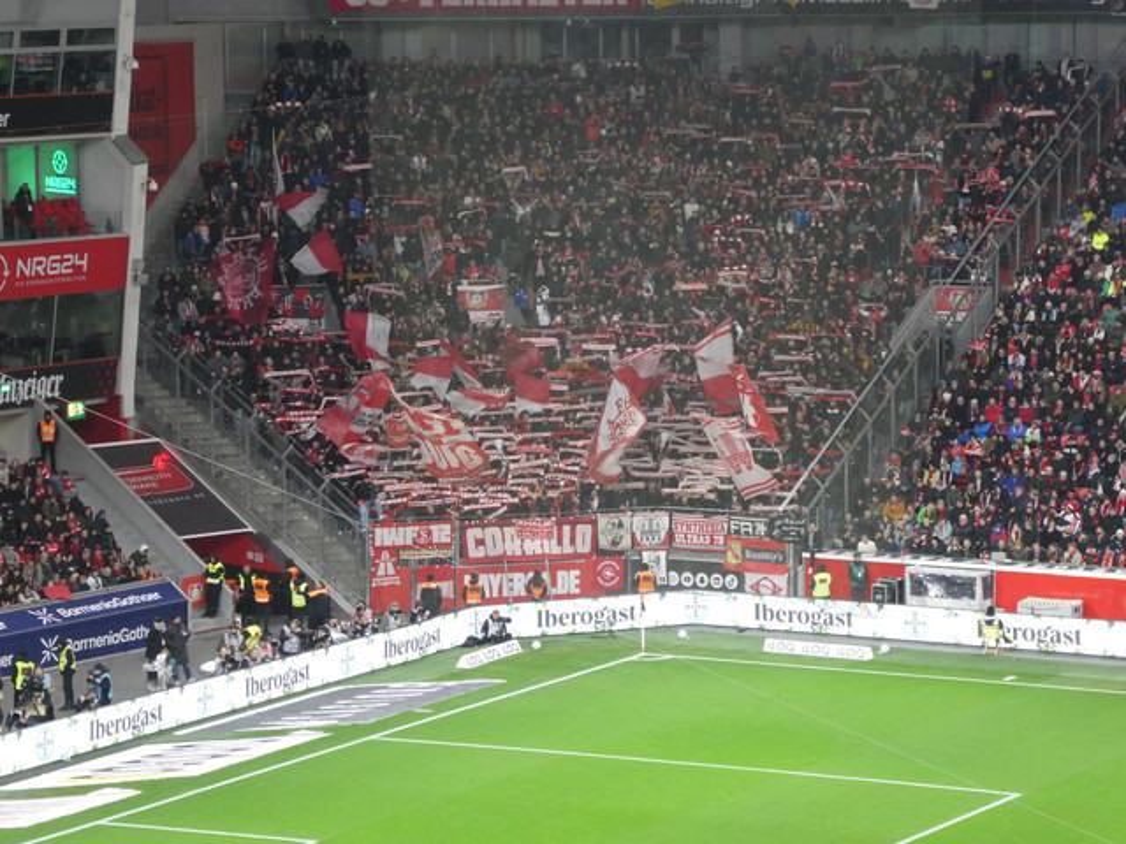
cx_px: 563
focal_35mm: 135
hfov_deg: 14.6
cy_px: 422
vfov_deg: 11.0
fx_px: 4391
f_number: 5.3
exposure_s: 1/80
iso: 640
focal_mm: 24.2
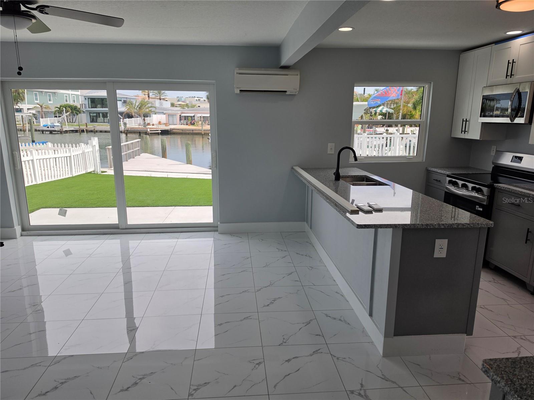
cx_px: 267
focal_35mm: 23
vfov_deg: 58.9
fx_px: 355
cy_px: 200
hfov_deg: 73.9
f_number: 1.4
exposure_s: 1/2635
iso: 64
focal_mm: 6.5
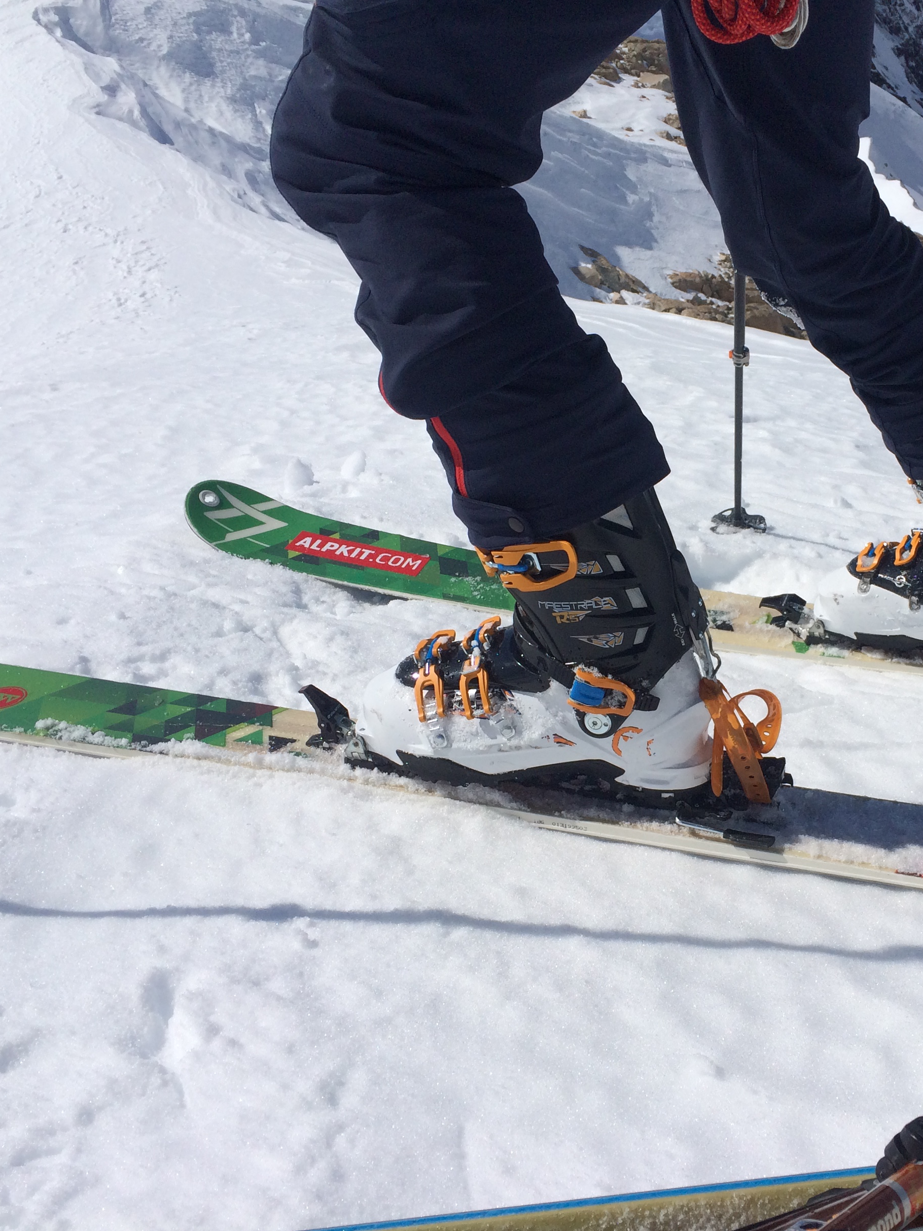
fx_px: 1387
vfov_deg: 47.9
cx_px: 681
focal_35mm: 39
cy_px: 618
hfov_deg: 36.1
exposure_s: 1/8264
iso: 32
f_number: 2.2
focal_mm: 4.15
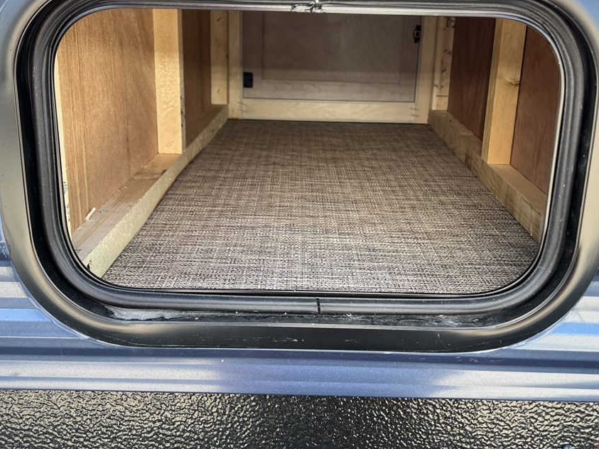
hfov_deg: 50.1
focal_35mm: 37
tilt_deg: -18.1
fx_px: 640
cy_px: 193
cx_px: 306
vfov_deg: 38.6
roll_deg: +2.7
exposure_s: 1/192
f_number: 1.5
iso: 50
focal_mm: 5.7
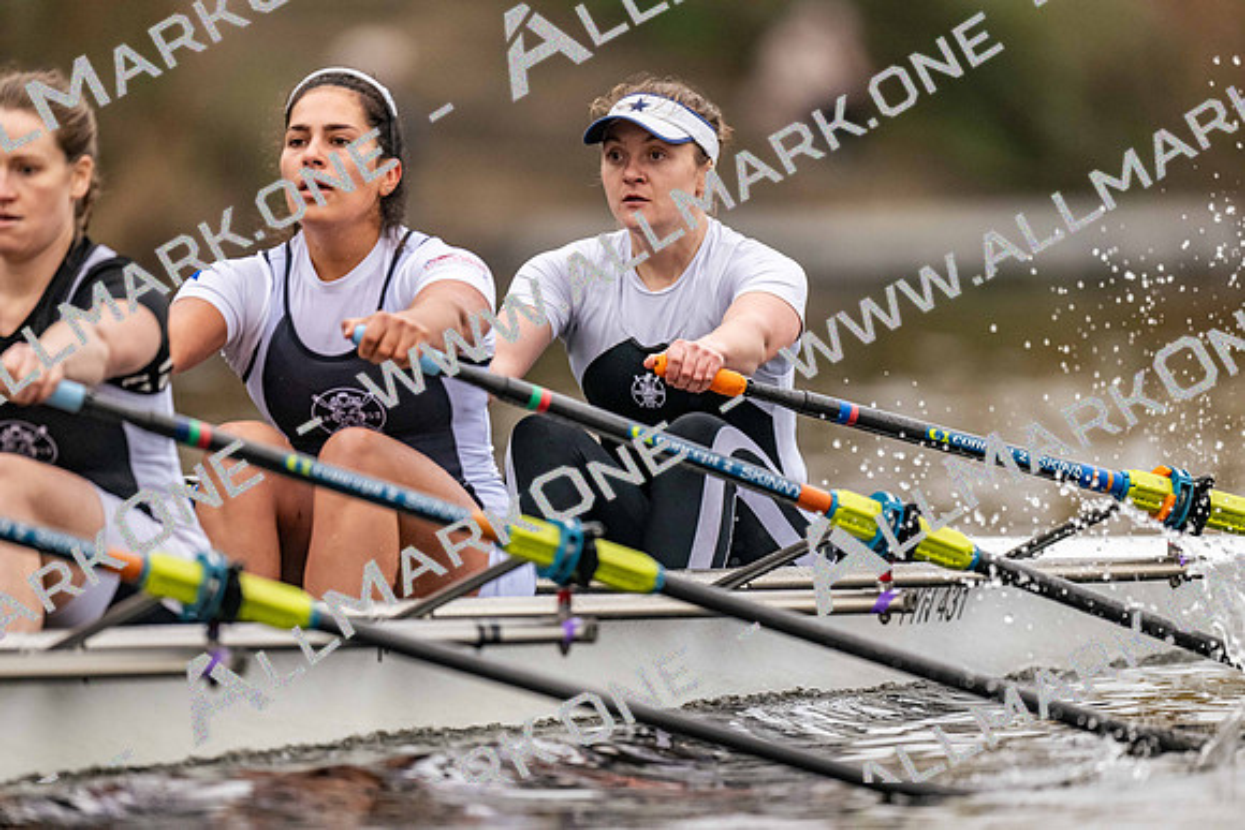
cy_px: 415
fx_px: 20754
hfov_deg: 3.4
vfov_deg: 2.3
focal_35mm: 600
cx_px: 622
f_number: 4
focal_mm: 600
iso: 3600
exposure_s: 1/2500
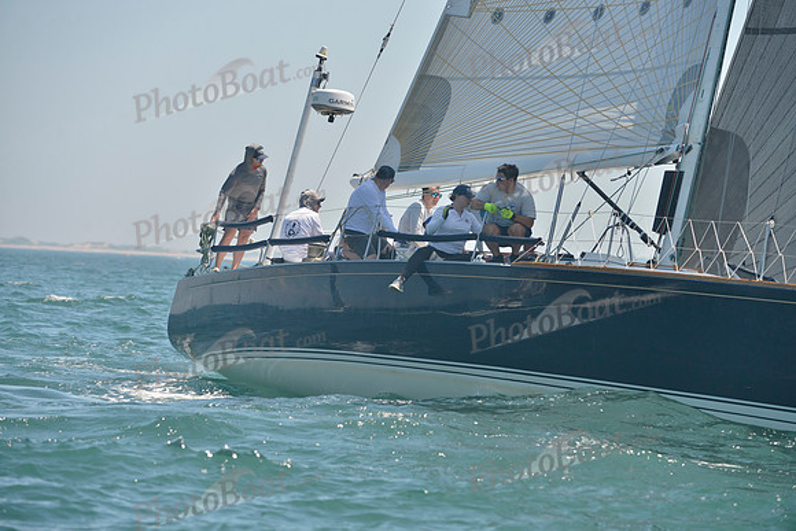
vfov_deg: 6.2
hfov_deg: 9.4
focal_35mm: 220
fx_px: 4865
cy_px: 266
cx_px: 398
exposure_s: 1/1000
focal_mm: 220
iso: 280
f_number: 5.6
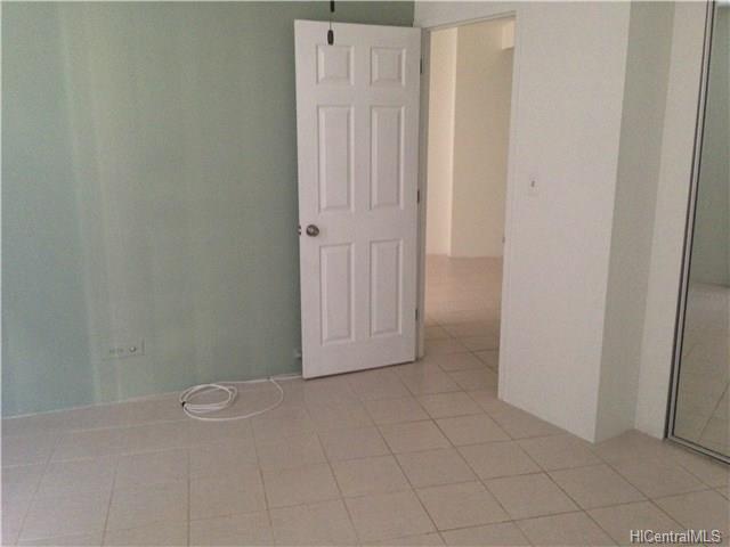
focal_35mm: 33
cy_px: 274
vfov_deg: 42.9
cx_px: 365
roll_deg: +0.7
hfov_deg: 55.4
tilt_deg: -13.1
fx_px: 696
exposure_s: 1/15
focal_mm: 4.12
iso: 400
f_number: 2.4
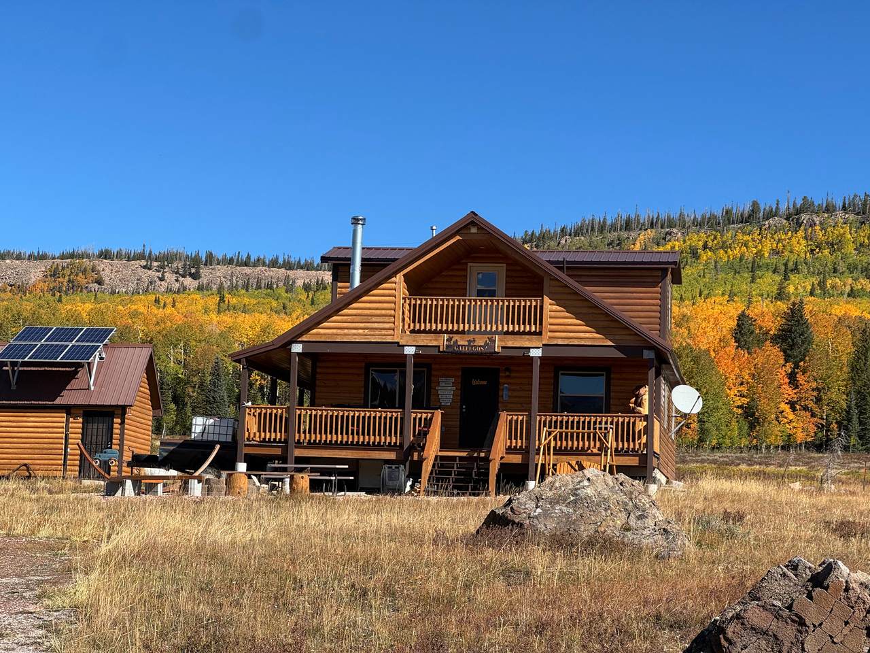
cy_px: 326
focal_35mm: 77
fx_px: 1935
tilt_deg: +7.3
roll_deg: -1.8
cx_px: 435
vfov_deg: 19.1
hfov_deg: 25.3
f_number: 2.8
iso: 25
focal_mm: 9
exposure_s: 1/727
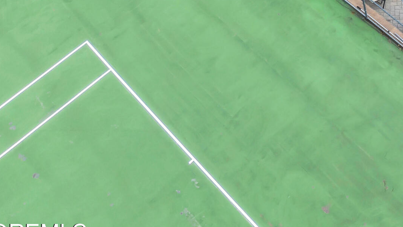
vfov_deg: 14.9
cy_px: -151
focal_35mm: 73
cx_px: 456
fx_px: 780
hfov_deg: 26.4
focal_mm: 12.29
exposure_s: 1/1000
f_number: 2.8
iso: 100
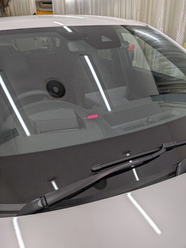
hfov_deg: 56.8
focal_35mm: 24
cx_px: 93
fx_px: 172
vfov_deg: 71.6
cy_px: 124
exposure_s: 1/120
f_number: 1.7
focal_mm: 4.53
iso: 38
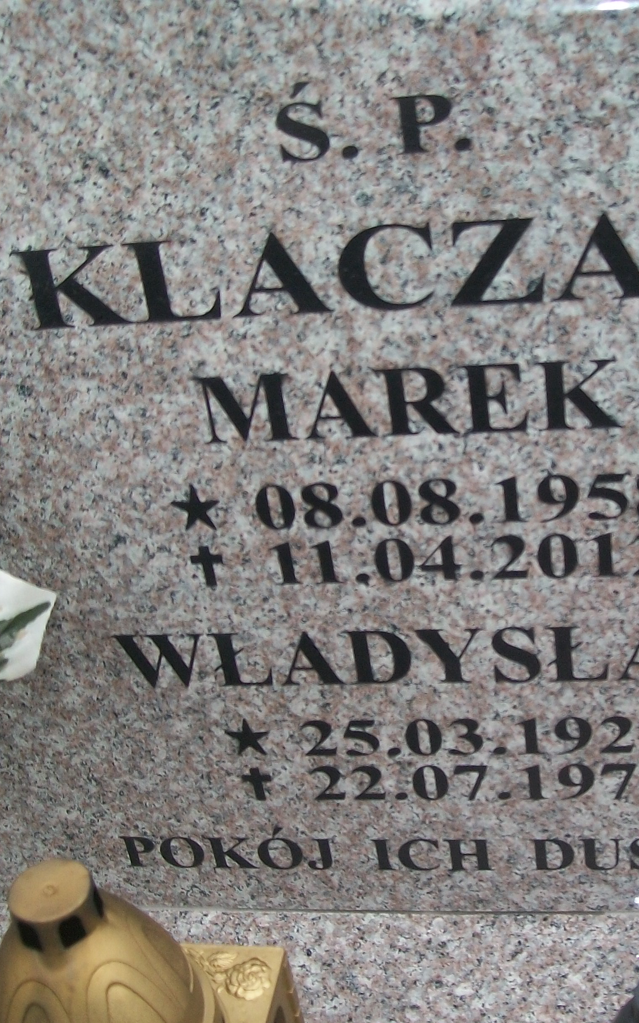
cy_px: 512
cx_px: 410
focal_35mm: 51
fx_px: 1421
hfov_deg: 25.2
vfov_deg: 39.6
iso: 80
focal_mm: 6
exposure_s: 1/500
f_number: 2.7
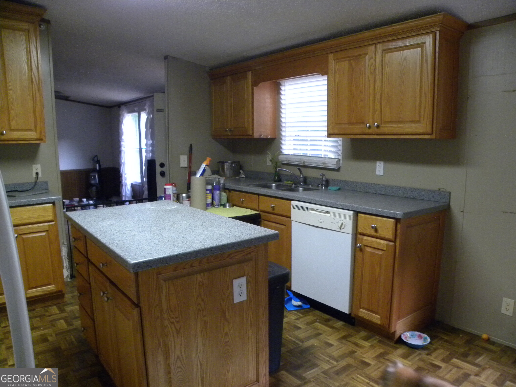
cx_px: 258
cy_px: 194
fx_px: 388
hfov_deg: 67.3
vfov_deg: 53.1
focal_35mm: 26
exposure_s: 1/42.8
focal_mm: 4.6
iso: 400
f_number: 2.8
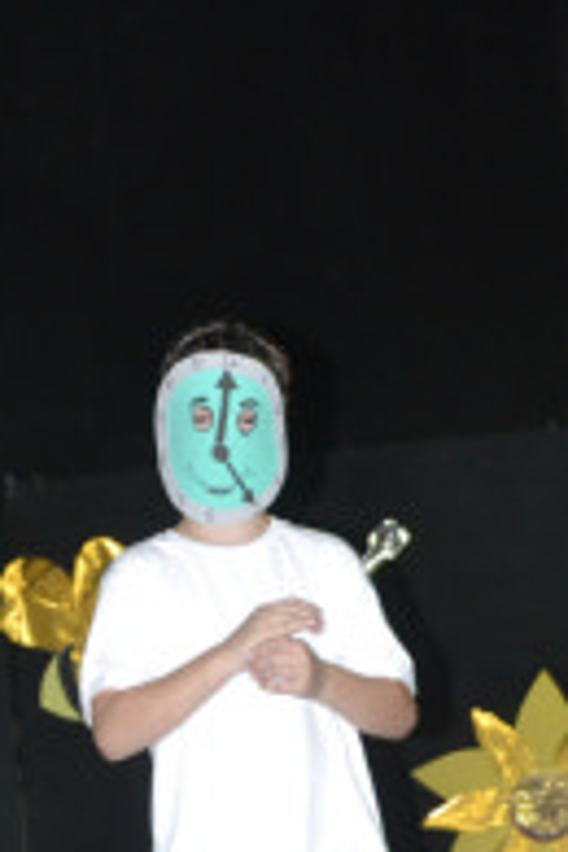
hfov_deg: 11.1
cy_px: 686
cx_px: 277
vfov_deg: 16.5
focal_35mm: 123
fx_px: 2911
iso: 3200
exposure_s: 1/60
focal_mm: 32
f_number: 4.2
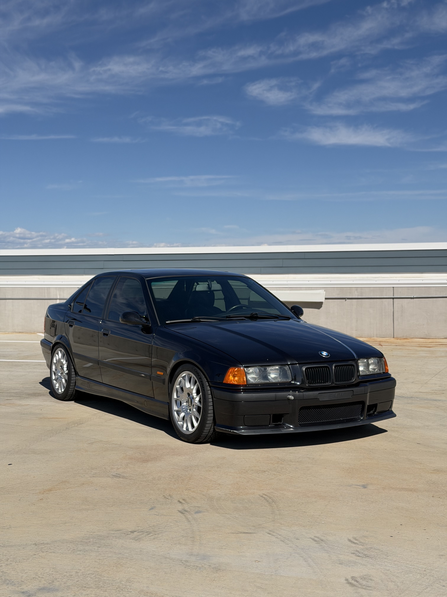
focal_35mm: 48
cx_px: 224
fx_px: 826
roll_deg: +0.0
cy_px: 298
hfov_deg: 30.3
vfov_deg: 39.7
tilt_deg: -1.9
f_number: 1.78
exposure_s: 1/6536
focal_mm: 6.76
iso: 80
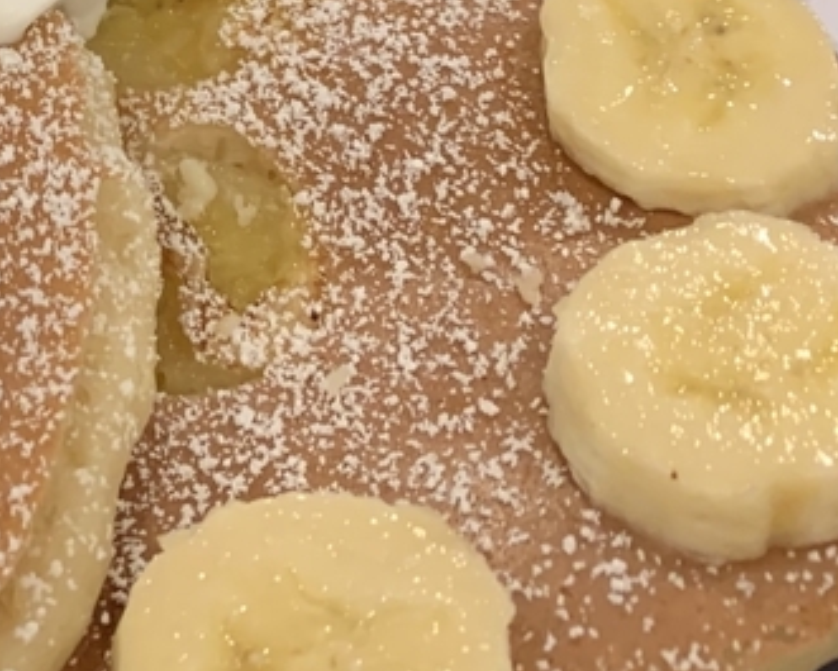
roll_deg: -1.8
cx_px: -172
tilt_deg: -38.3
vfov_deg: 15.7
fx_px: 2282
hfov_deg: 19.6
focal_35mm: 92
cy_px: -246
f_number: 1.8
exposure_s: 1/50
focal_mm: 4.25
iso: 160
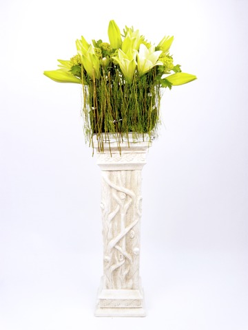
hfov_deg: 39.7
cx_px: 124
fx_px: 344
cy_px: 165
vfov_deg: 51.4
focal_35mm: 36
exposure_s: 1/10
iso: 80
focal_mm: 6.4
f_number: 8.5
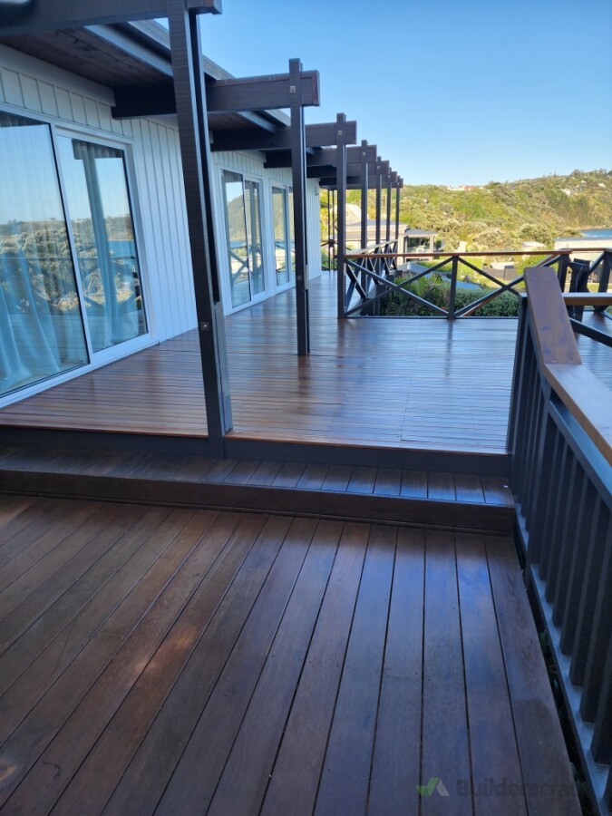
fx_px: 542
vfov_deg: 73.9
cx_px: 306
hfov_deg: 58.9
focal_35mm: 23
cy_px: 408
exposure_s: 1/180
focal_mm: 6.4
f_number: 1.8
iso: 20
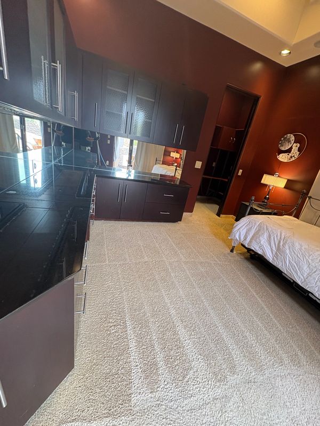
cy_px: 213
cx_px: 160
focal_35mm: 14
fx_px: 173
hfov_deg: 85.7
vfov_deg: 102.1
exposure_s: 1/60
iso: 160
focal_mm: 2.22
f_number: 2.2
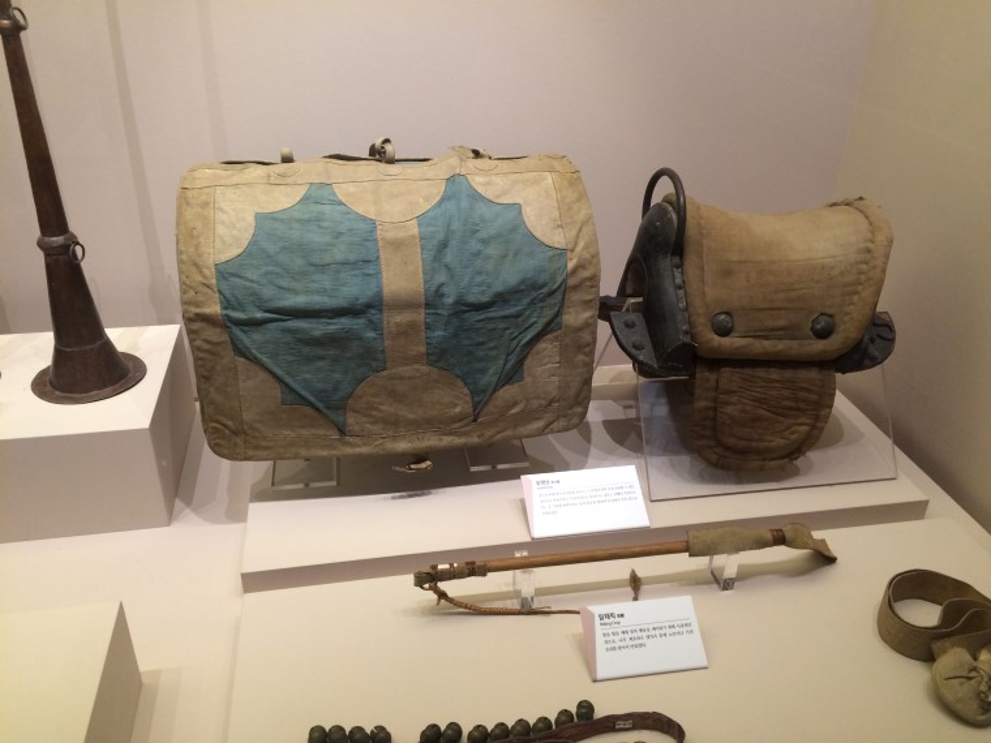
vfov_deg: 48.2
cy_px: 372
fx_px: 830
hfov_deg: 61.7
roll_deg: -2.4
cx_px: 496
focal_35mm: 29
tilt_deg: -29.7
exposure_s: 1/30
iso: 100
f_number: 2.2
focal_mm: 4.15
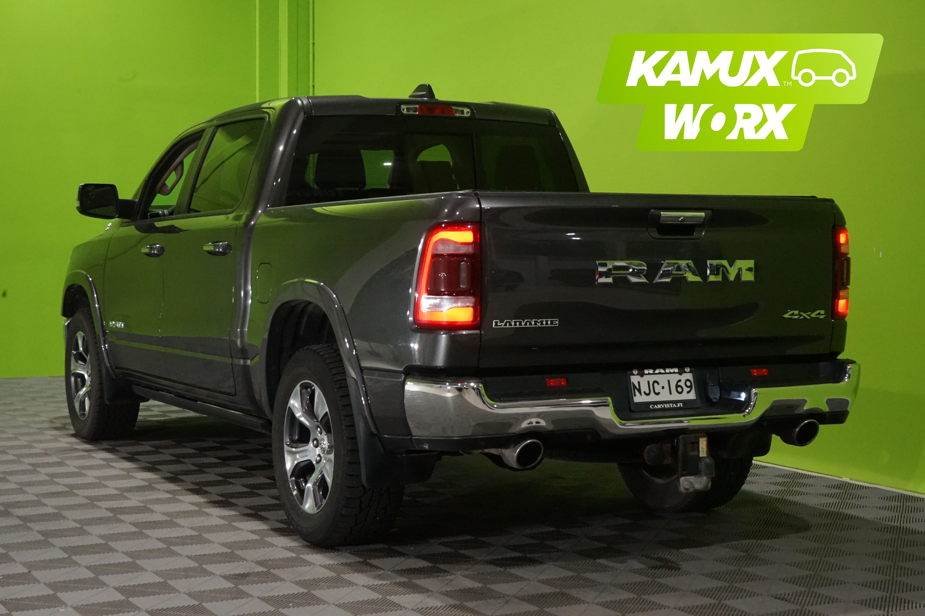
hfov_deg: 33.9
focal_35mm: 59
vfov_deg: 23.0
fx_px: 1516
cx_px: 462
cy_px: 308
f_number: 14
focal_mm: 59
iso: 6400
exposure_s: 1/60
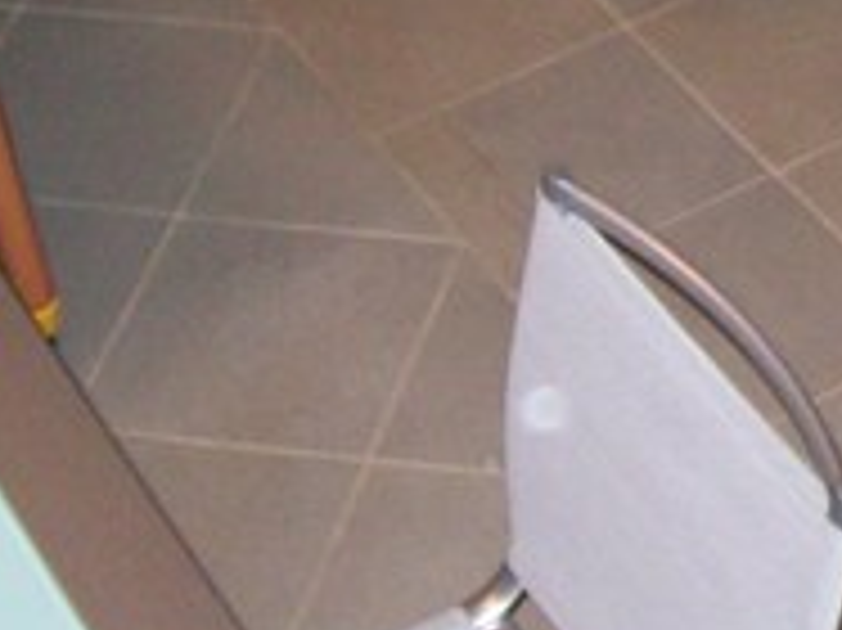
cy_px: -63
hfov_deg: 13.5
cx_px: 1310
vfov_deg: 10.7
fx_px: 3330
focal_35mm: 137
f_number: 2.7
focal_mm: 6
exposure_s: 1/64
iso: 200
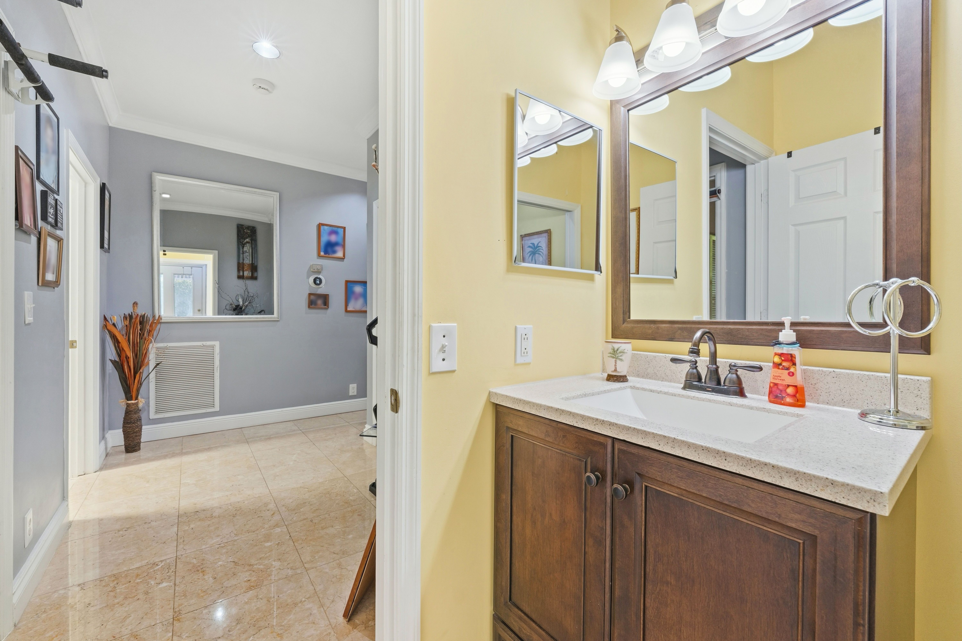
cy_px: 320
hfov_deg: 104.3
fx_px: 374
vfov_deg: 81.2
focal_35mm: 14
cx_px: 481
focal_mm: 14
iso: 250
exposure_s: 1/2.5
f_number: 9
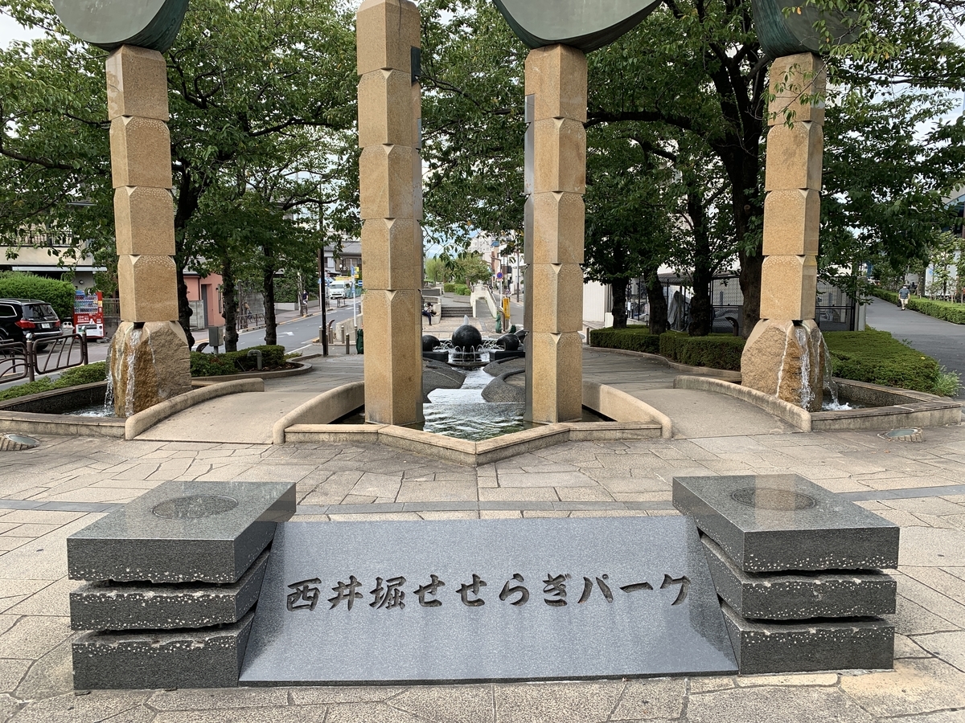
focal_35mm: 26
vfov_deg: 53.1
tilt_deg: -6.8
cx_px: 482
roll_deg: +2.8
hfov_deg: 67.3
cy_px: 362
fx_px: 725
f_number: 1.8
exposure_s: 1/457
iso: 25
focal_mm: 4.25
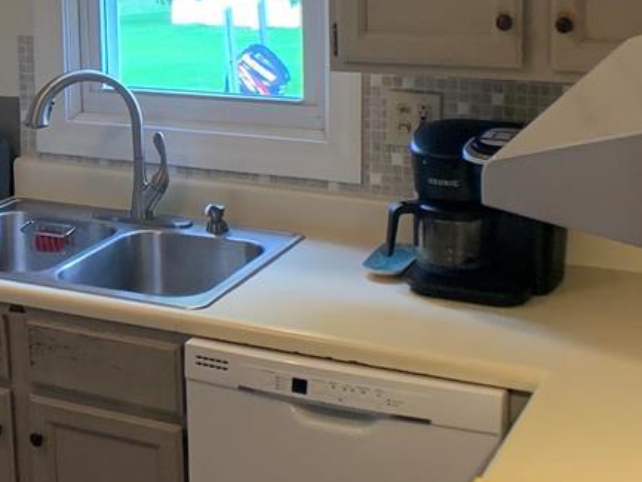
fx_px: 1781
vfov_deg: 15.3
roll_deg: +2.1
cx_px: 159
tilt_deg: -6.9
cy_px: 61
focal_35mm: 96
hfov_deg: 20.3
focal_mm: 4.25
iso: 160
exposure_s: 1/60
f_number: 1.8
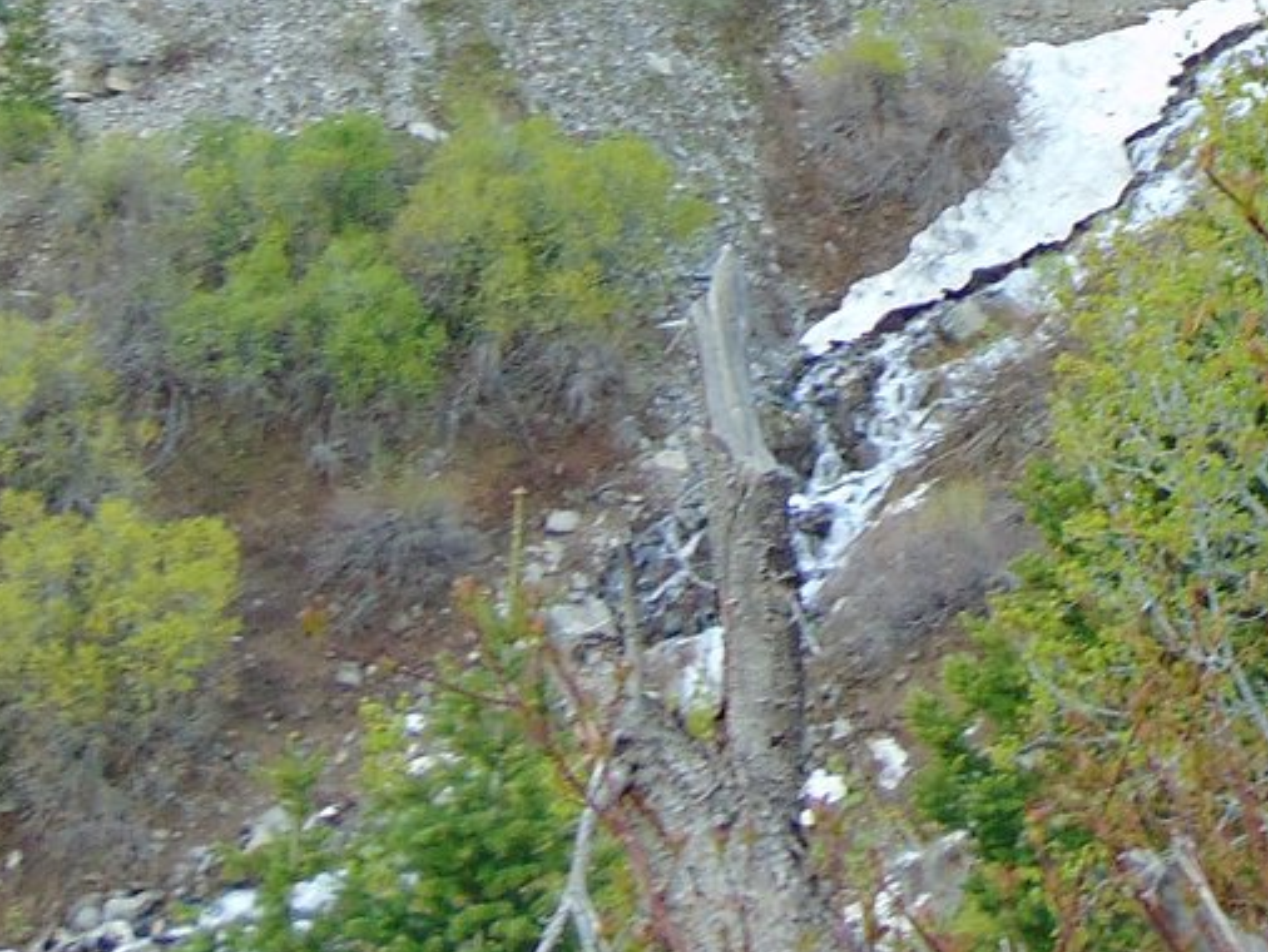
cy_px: -371
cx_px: 1185
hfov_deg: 23.9
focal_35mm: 79
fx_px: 2895
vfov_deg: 17.3
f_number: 3
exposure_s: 1/40
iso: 80
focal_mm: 4.5
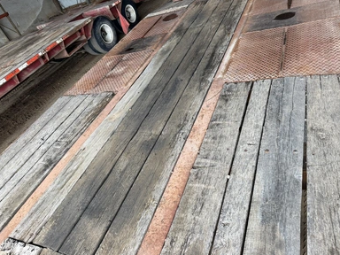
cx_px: 176
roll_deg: +19.9
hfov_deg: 69.4
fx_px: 246
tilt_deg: -37.0
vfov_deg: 54.9
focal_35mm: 25
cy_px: 125
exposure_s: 1/121
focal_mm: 6.76
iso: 125
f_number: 1.78
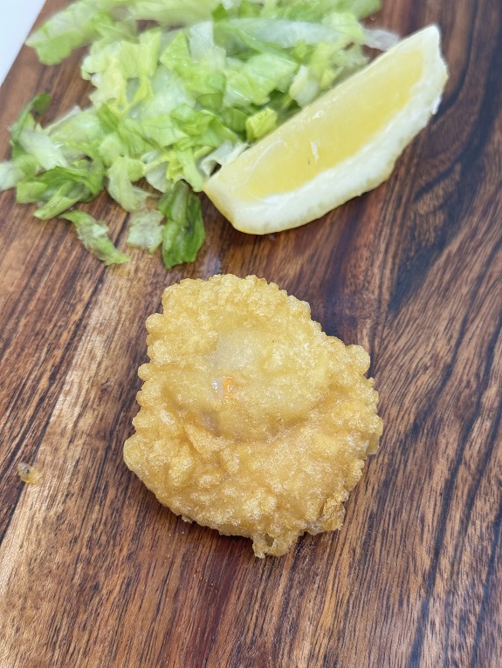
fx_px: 928
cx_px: 251
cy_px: 334
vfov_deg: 39.6
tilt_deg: -60.6
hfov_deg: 30.3
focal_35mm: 48
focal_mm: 6.76
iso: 100
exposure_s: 1/50
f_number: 1.78
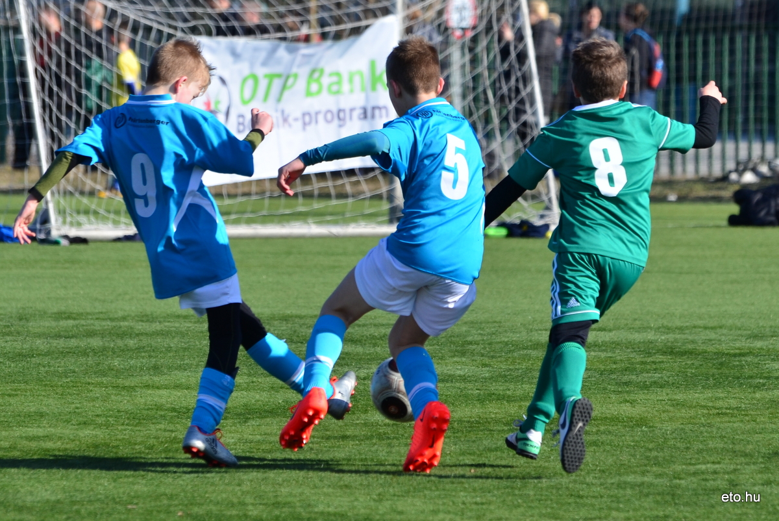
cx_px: 390
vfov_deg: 5.0
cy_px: 260
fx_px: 6009
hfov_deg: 7.4
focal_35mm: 278
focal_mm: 185
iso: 140
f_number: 5
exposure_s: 1/800
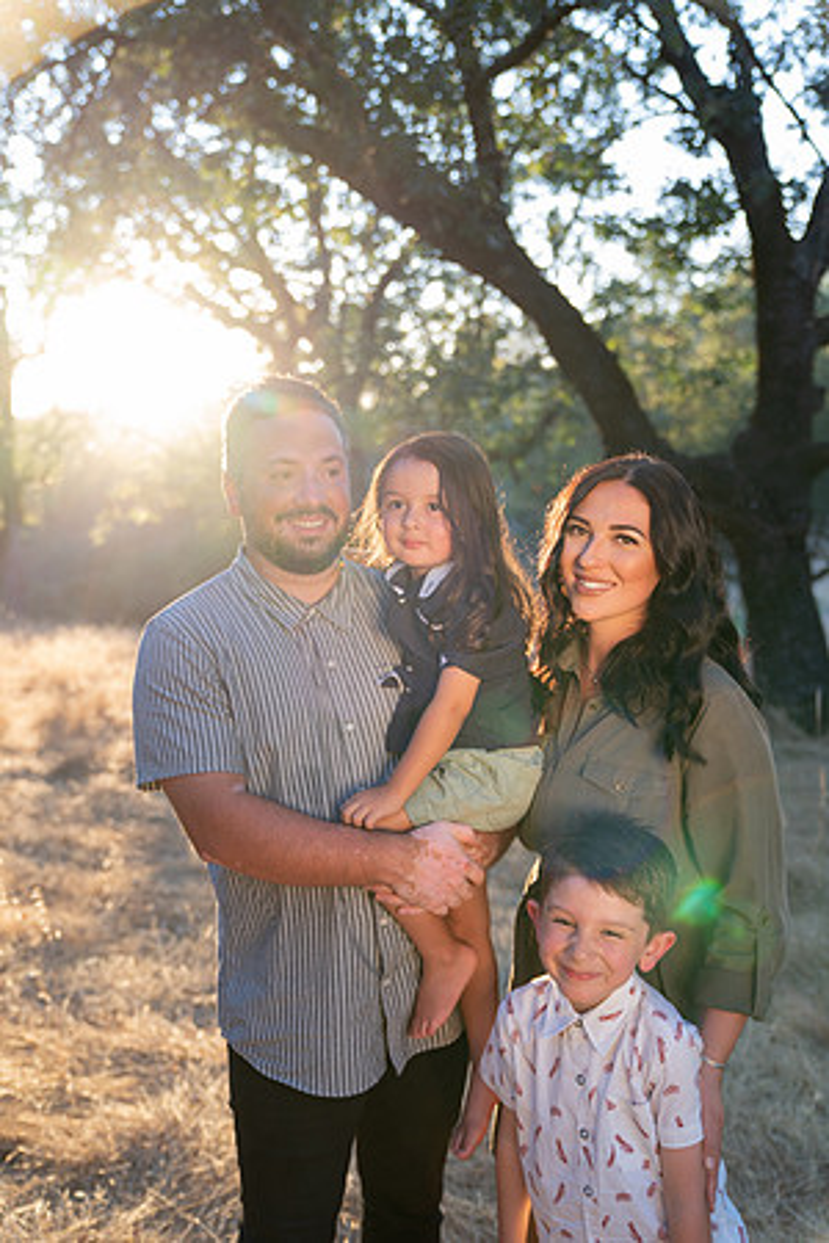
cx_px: 414
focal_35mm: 35
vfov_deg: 54.4
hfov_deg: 37.9
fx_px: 1209
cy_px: 622
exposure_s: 1/125
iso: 200
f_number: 2.8
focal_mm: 35
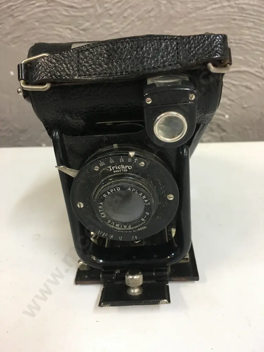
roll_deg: +2.9
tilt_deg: -27.5
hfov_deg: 48.2
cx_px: 132
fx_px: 295
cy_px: 176
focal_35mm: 29
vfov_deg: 61.7
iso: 64
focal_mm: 4.15
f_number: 2.2
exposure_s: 1/17
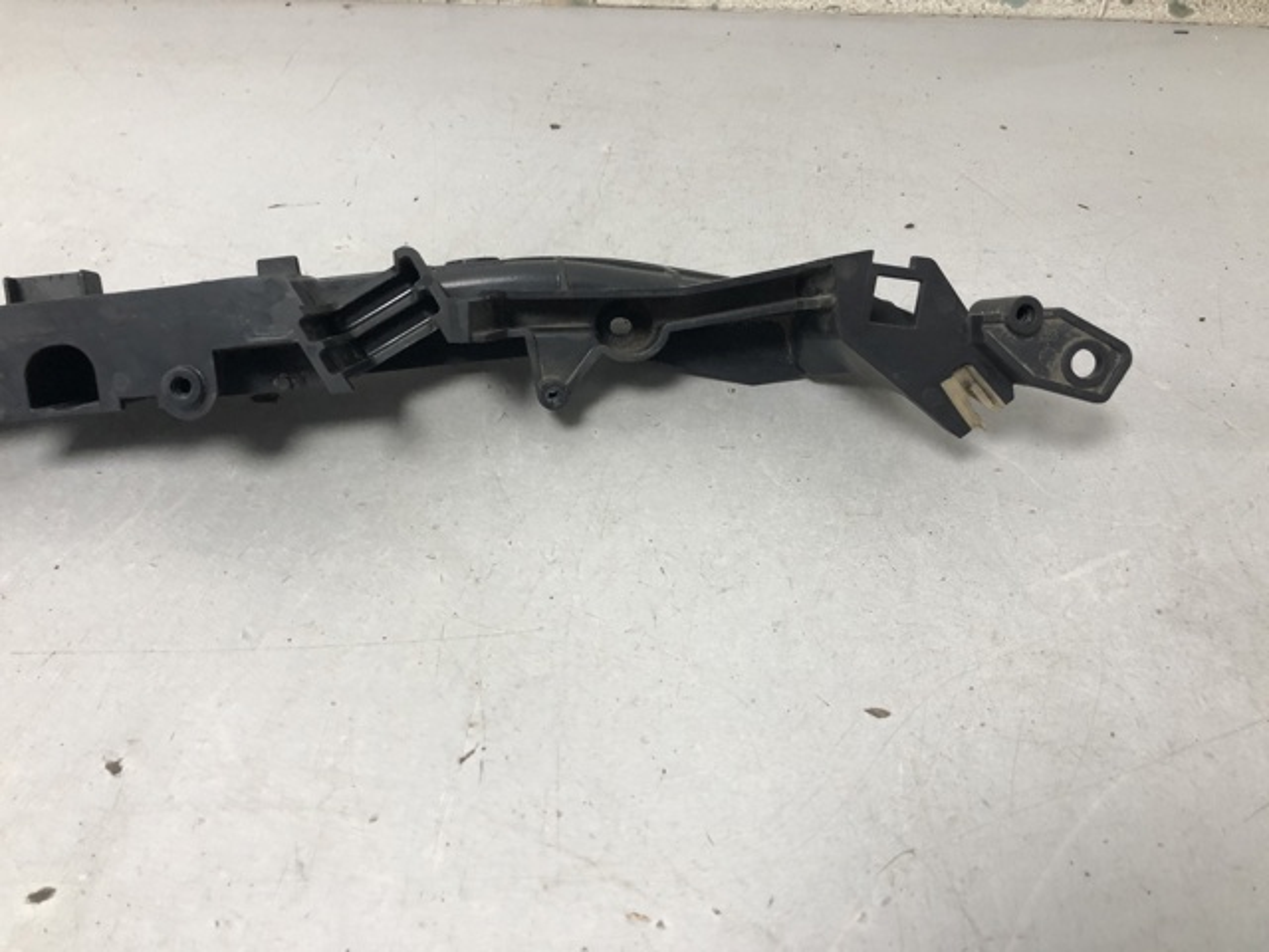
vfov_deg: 49.7
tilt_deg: -46.7
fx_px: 1026
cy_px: 476
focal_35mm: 28
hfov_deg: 63.4
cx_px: 634
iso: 40
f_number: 1.8
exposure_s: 1/25
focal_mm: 4
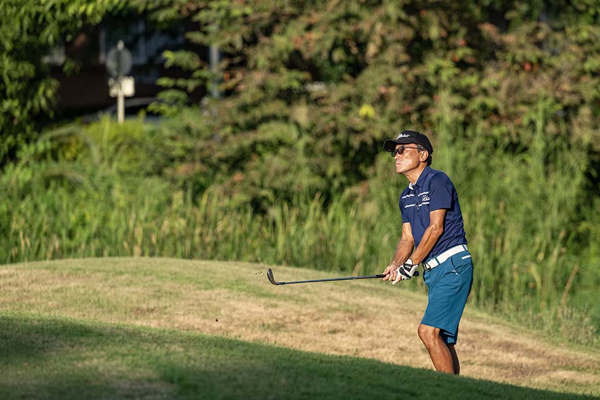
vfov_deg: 6.9
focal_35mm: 200
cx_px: 300
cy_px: 200
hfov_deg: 10.3
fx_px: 3333
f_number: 3.5
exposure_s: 1/5000
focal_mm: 200
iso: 640
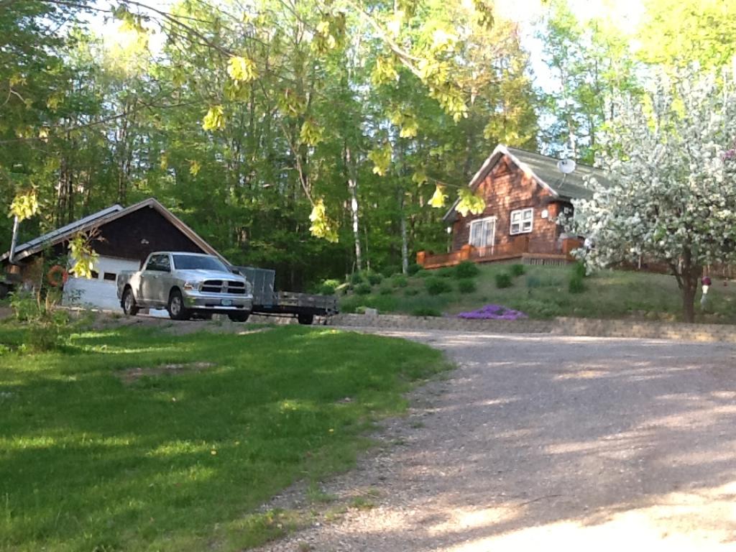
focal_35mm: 44
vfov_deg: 32.9
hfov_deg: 42.9
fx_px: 936
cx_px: 368
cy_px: 276
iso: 50
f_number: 2.4
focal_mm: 2.03
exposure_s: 1/120
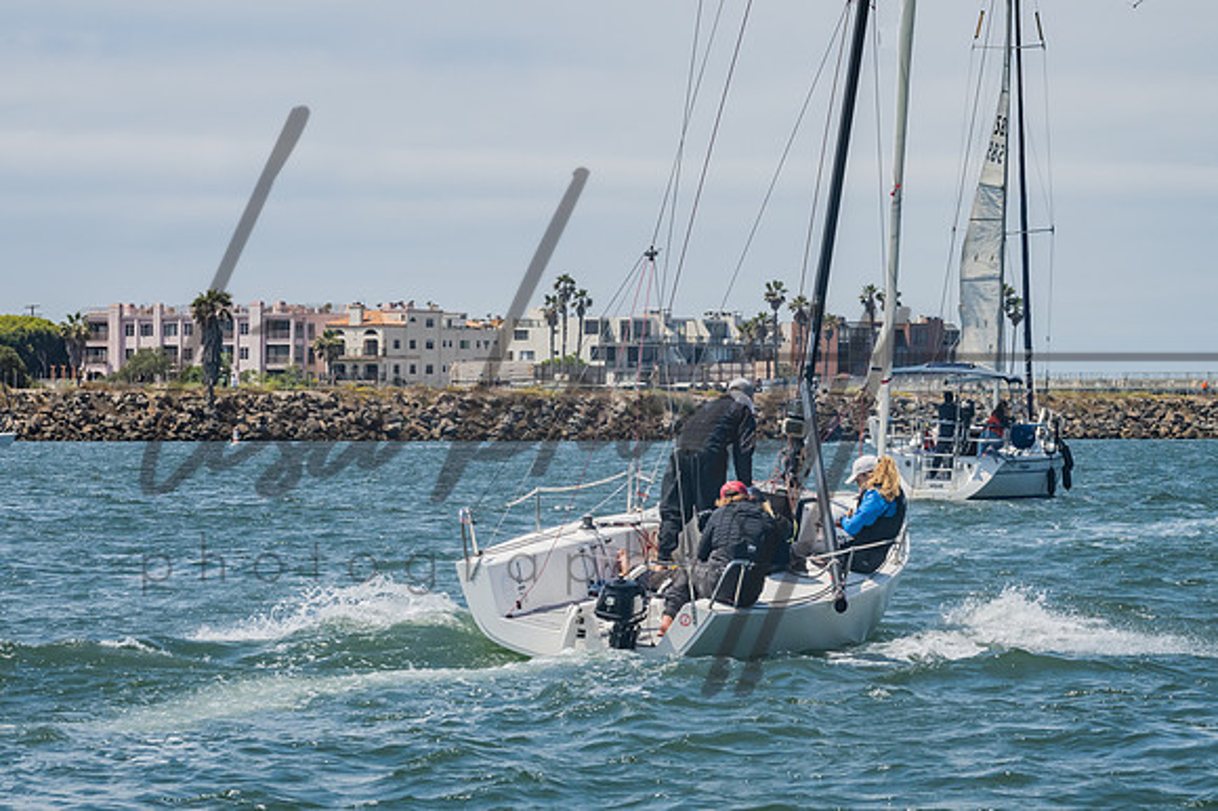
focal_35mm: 172
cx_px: 609
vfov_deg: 8.0
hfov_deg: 12.0
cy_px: 406
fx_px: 5810
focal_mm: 110
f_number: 13
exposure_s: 1/1000
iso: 640
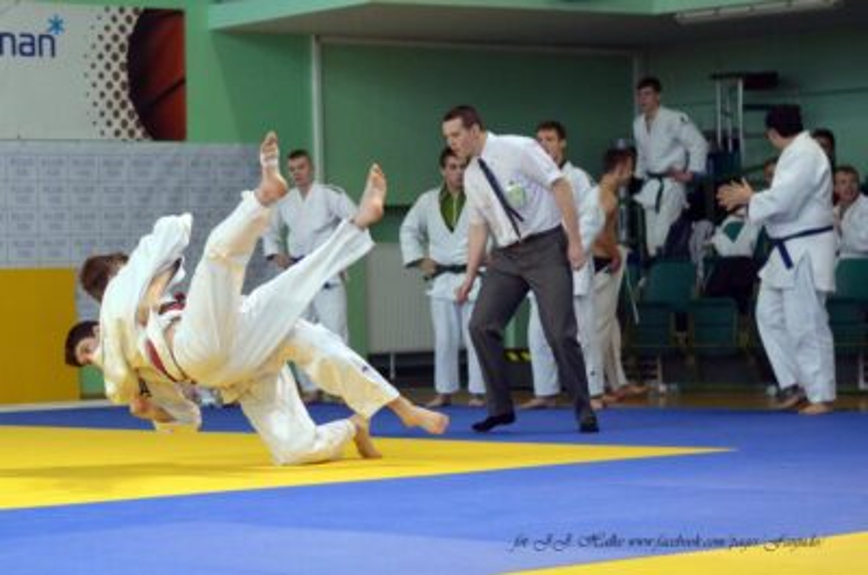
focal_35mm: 75
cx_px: 434
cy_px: 288
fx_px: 1805
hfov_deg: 27.0
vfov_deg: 18.1
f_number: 2.2
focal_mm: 50
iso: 1000
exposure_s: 1/1000
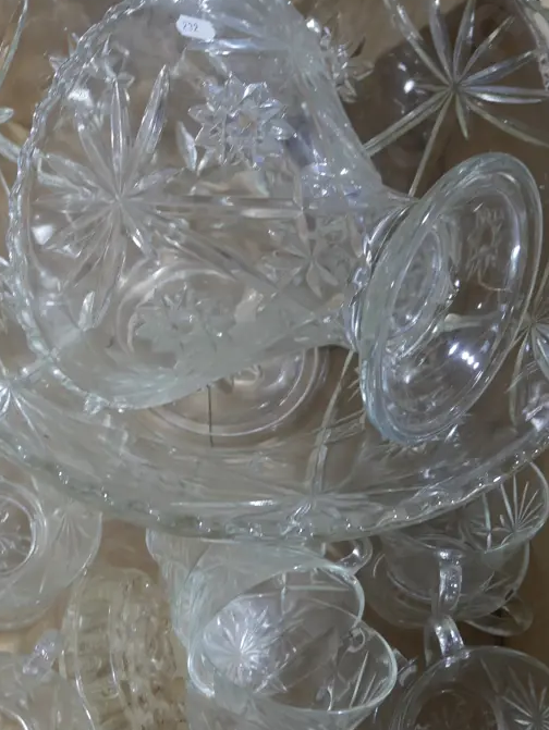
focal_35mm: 61
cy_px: 419
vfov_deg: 31.6
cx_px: 200
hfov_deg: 24.0
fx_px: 1289
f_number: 4.4
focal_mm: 20
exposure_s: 1/60
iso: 500
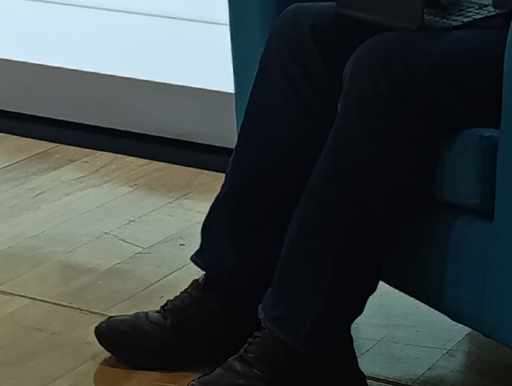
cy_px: -269
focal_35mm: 119
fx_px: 1764
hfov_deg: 15.5
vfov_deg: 11.7
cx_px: -199
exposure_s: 1/120
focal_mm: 6.14
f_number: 1.6
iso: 1250
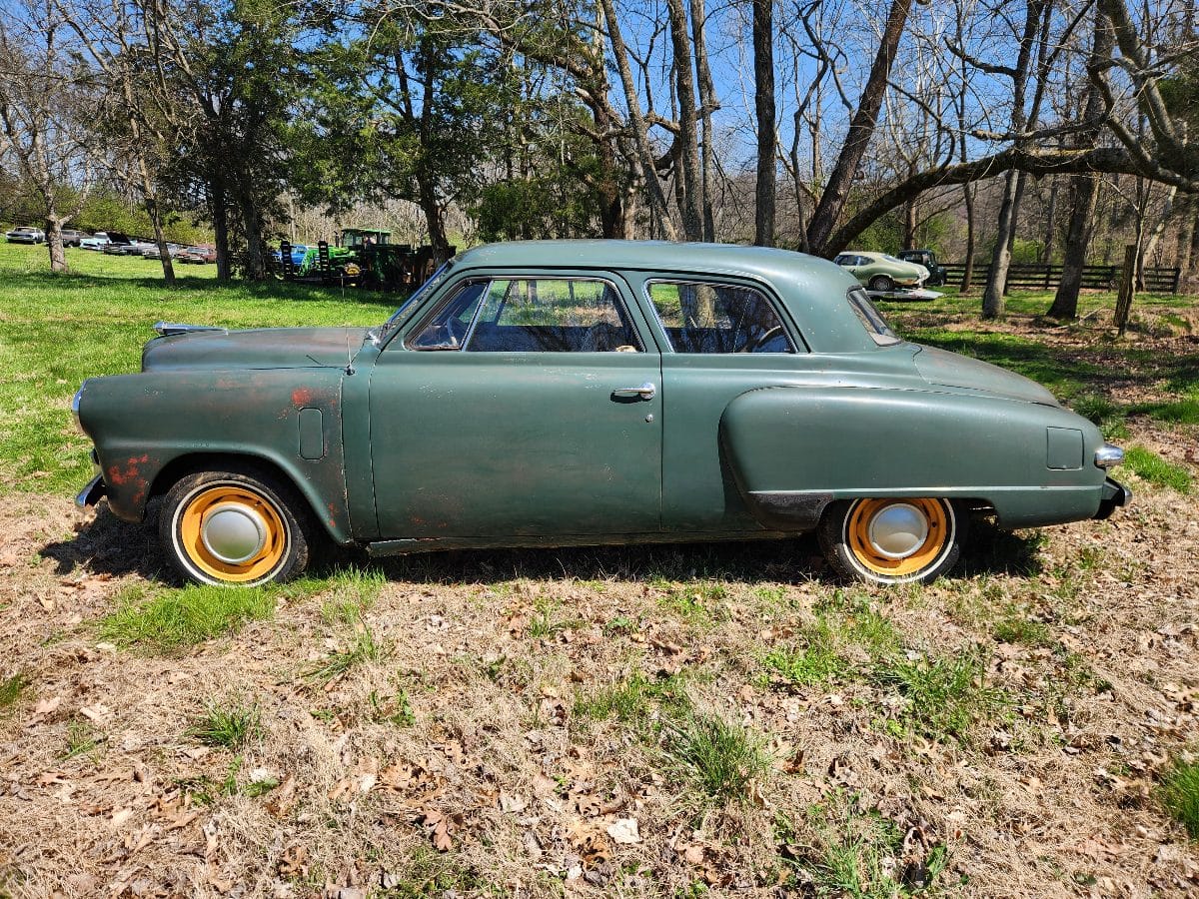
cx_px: 600
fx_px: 797
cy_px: 450
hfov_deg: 73.9
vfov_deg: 58.9
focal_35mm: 23
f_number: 1.8
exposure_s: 1/861
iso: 20
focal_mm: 5.4
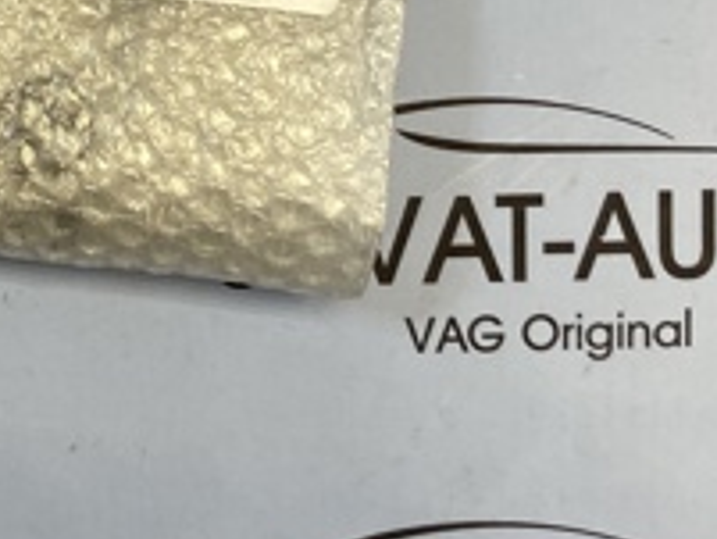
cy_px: -2
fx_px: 1845
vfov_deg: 16.3
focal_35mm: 89
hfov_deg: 21.2
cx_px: -18
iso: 80
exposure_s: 1/92
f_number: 1.8
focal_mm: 3.99
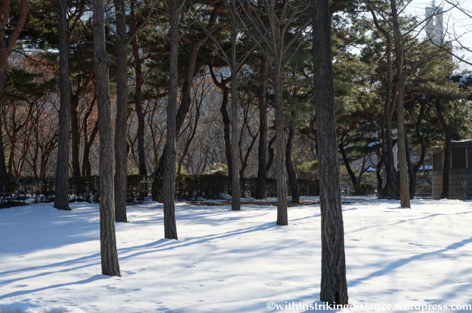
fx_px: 864
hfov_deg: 30.5
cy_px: 156
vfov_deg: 20.6
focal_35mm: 66
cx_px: 236
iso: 200
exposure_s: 1/320
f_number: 7.1
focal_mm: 44
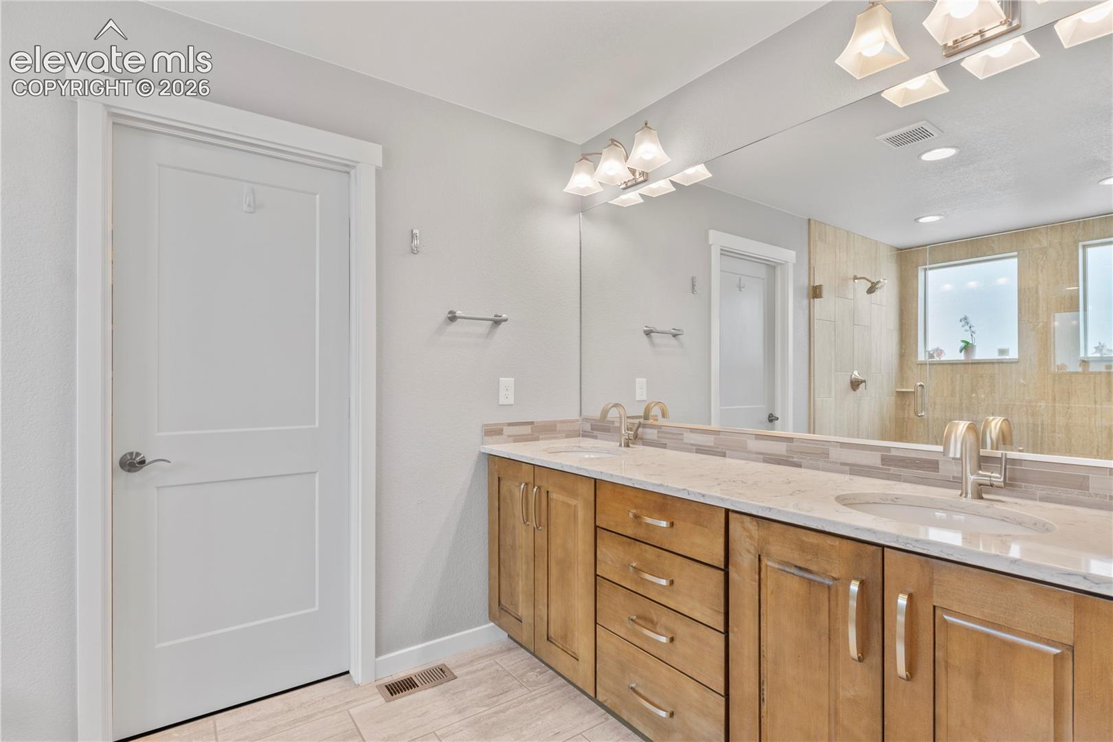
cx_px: 556
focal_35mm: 17
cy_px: 371
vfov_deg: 69.7
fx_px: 533
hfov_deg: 92.4
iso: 160
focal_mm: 11.5
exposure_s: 1/13
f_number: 8
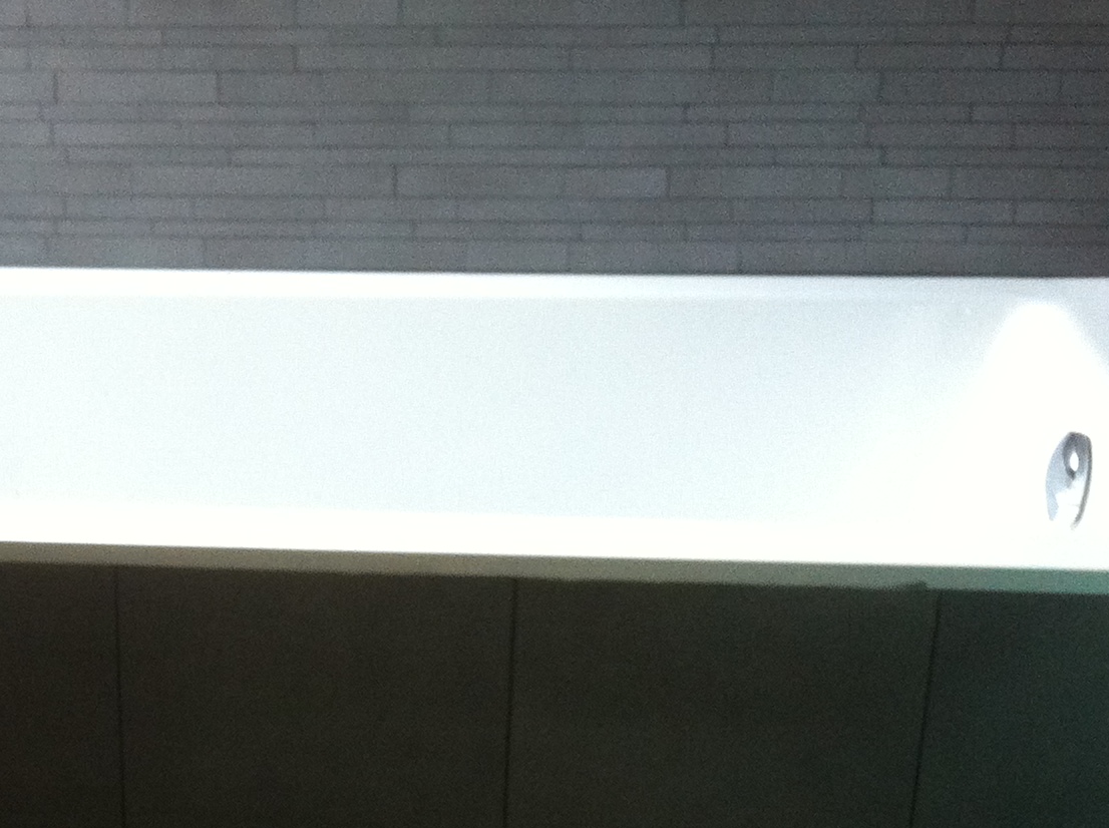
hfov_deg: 23.2
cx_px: 80
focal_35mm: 82
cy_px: 634
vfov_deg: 17.8
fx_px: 2623
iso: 160
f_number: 2.8
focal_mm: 3.85
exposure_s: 1/17
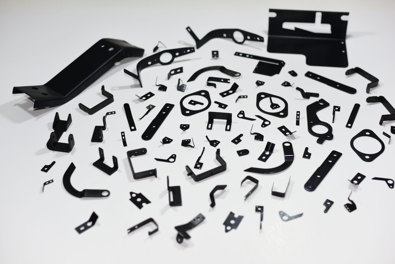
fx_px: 549
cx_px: 198
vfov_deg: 27.0
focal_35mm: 50
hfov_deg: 39.6
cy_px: 132
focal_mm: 50
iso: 500
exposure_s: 1/320
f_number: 3.2
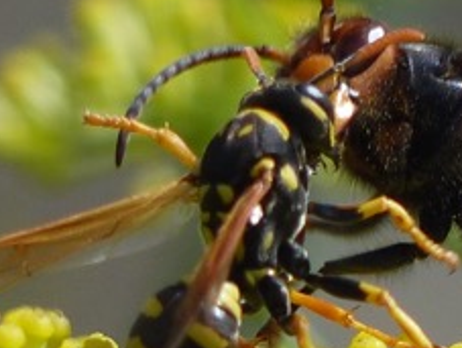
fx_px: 42335
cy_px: 134
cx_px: 554
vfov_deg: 0.5
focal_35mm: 3167
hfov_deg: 0.6
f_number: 4
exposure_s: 1/800
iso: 100
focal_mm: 108
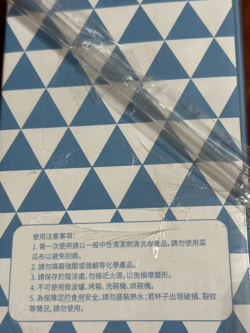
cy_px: 166
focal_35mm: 48
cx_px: 125
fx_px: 462
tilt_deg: -71.8
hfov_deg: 30.3
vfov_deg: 39.7
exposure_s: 1/60
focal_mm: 6.86
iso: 160
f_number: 1.78
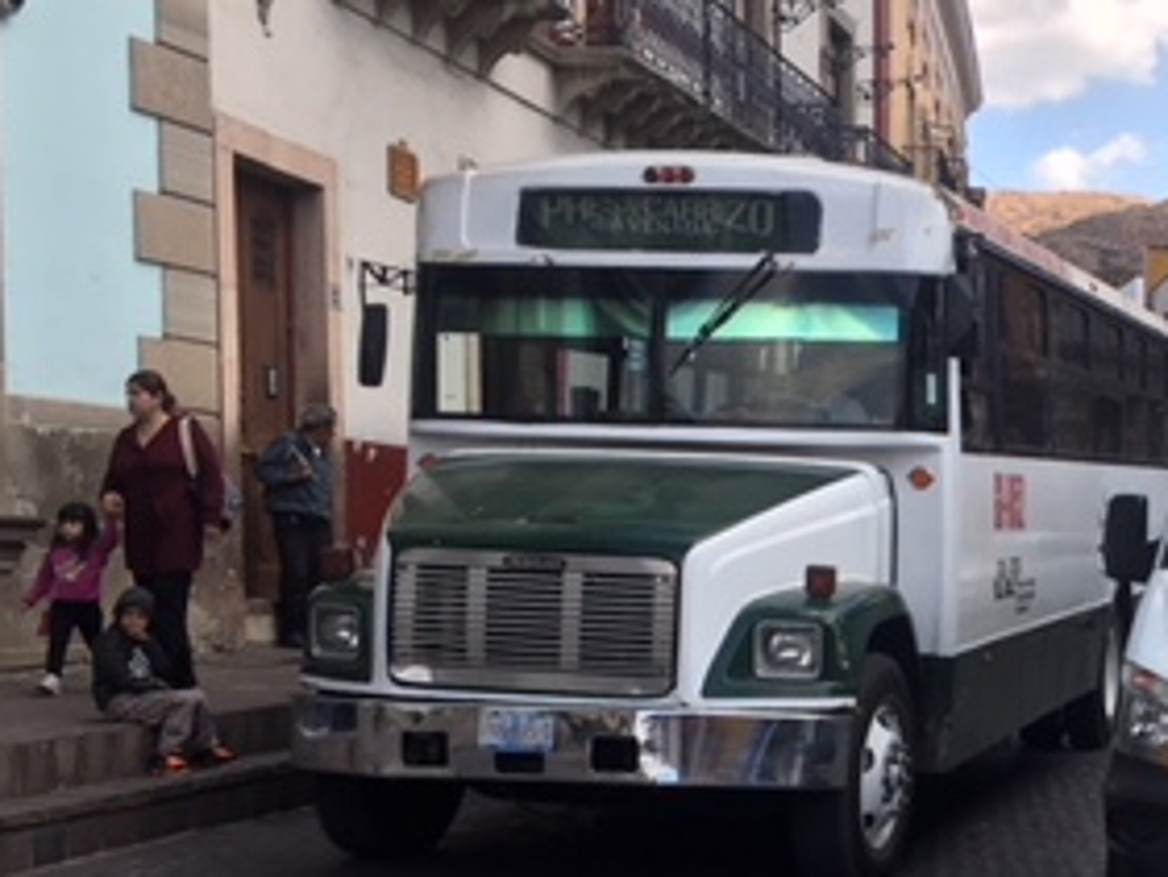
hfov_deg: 28.3
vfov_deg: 22.0
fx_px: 2228
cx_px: 1047
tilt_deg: -2.1
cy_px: 694
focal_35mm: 66
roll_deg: -1.2
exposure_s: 1/646
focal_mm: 4.15
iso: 25
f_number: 2.2
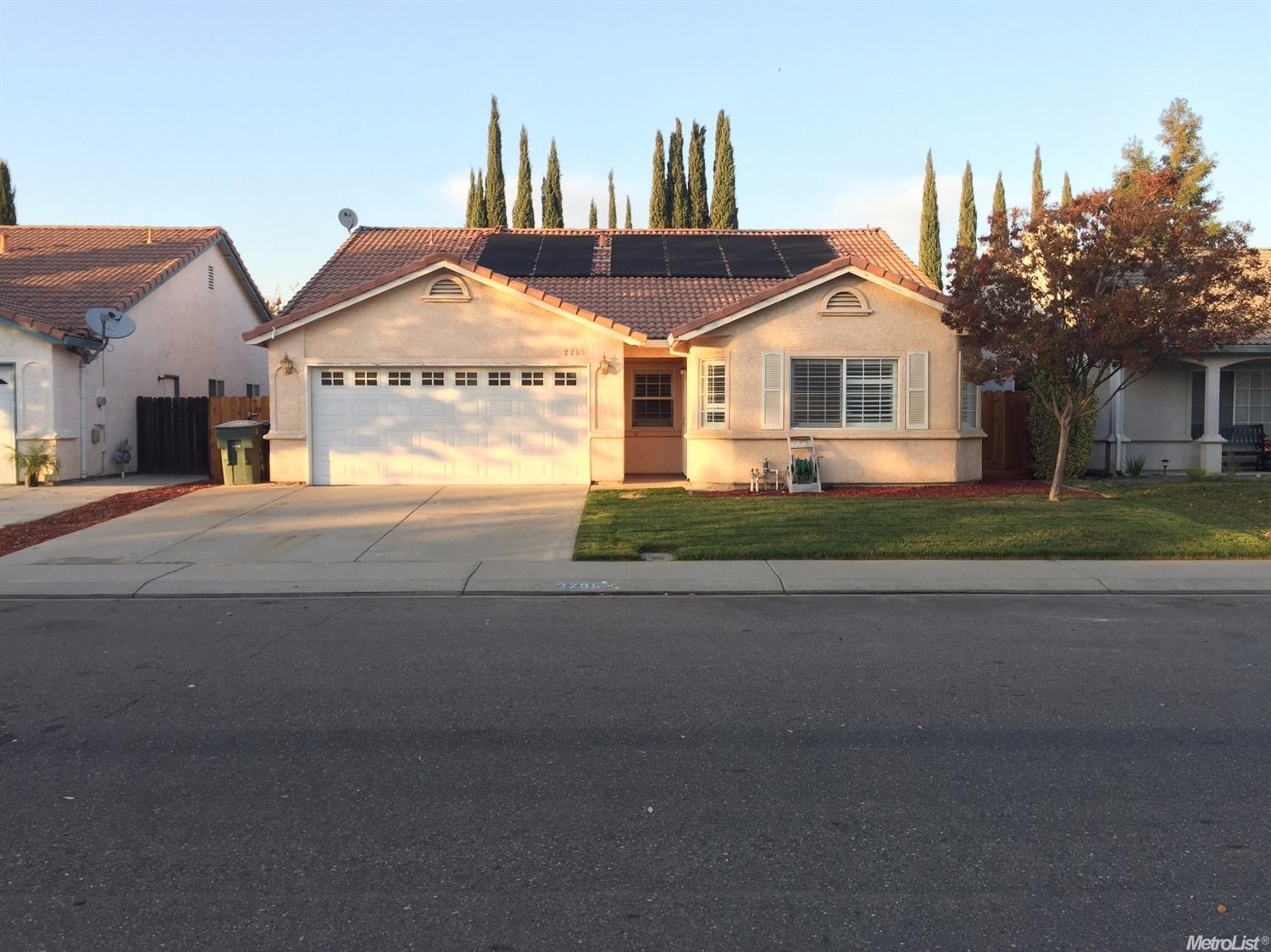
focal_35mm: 29
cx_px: 636
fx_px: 1064
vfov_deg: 48.2
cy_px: 476
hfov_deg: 61.7
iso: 32
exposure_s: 1/151
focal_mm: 4.15
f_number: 2.2
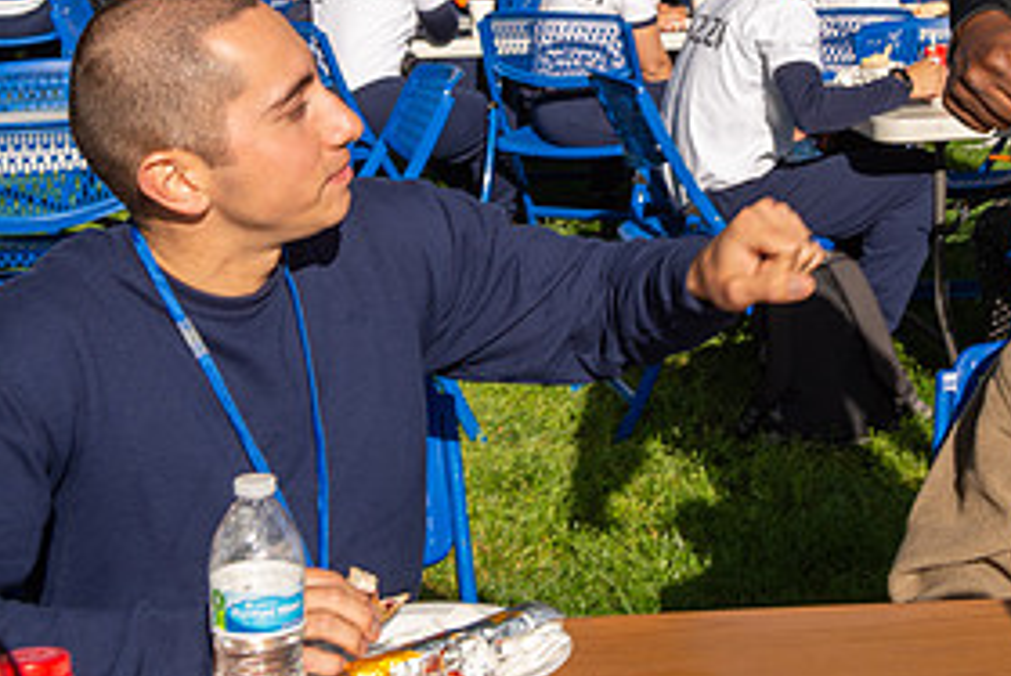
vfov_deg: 14.8
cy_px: 16
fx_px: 2557
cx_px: 635
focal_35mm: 91
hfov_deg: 22.3
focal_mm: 44
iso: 100
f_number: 8
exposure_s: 1/250
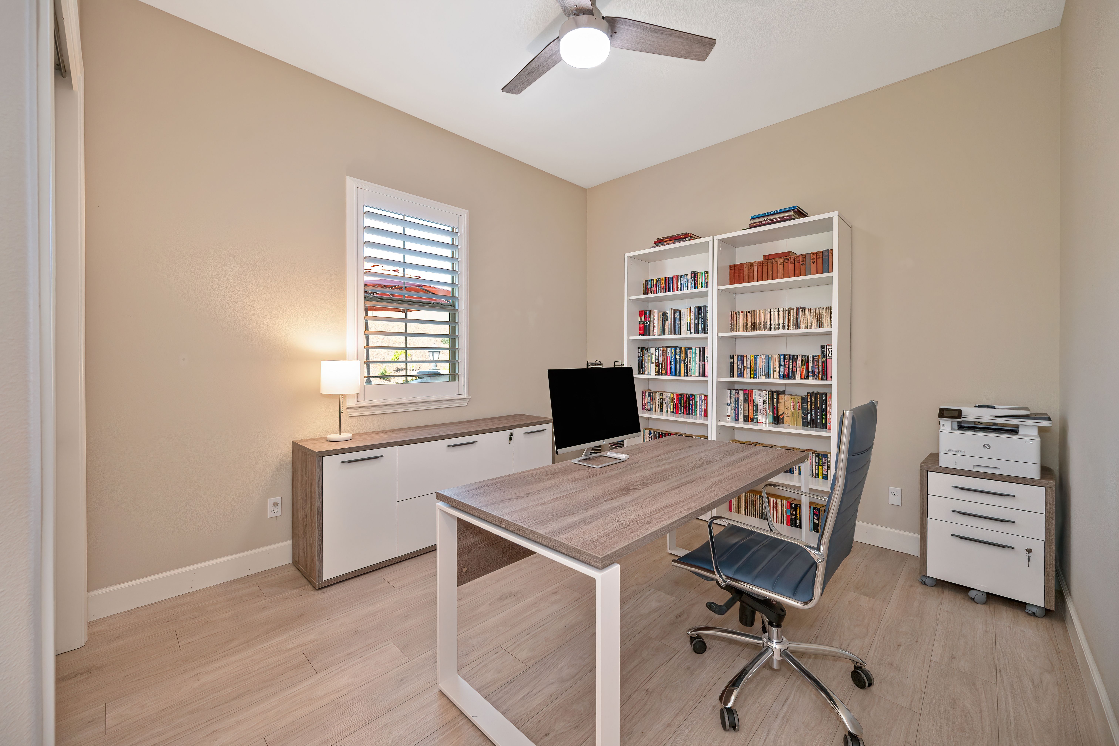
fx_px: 435
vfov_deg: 81.2
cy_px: 373
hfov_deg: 104.3
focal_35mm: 14
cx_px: 560
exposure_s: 1/50
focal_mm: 14
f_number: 4
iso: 640
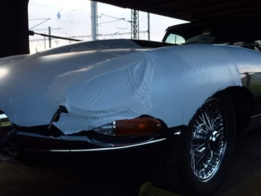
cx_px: 135
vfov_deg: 37.7
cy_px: 111
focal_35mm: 38
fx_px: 287
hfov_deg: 49.0
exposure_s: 1/60
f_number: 3.3
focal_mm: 4.3
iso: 160
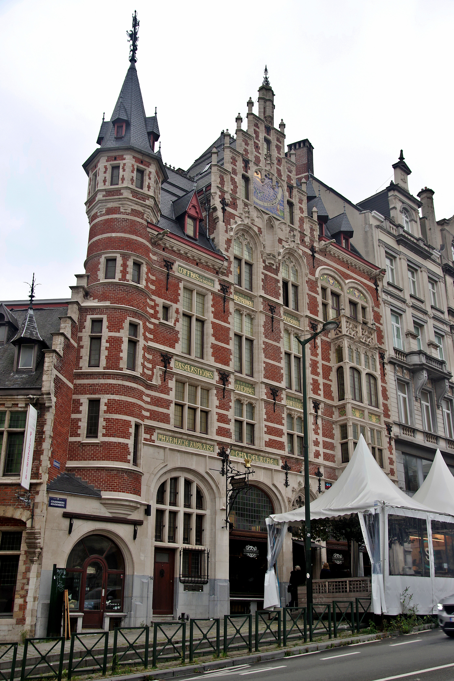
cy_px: 340
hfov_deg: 40.0
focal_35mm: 33
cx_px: 227
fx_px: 624
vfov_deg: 57.2
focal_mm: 21.9
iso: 200
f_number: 3.5
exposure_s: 1/100
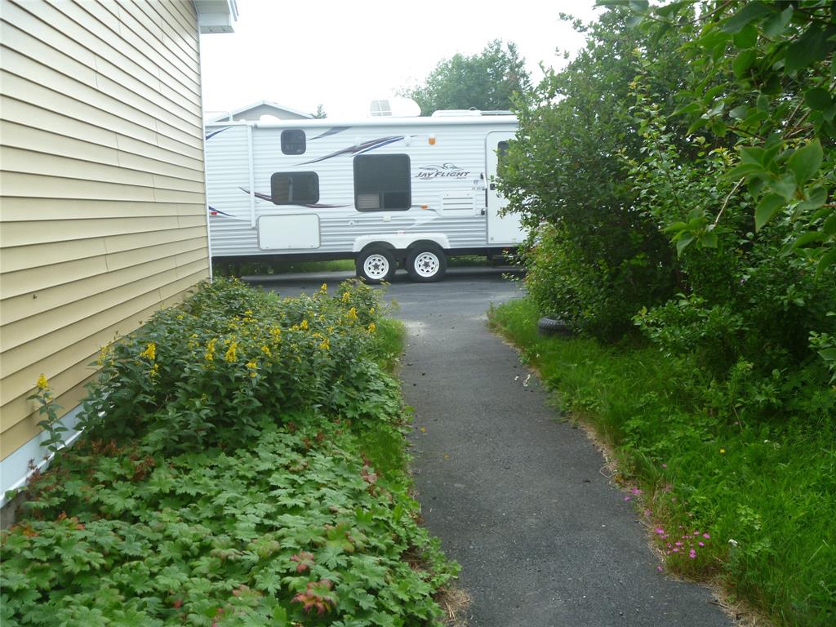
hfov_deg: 52.6
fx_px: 845
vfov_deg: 40.7
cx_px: 418
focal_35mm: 35
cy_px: 314
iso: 80
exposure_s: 1/125
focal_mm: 6.3
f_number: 3.5
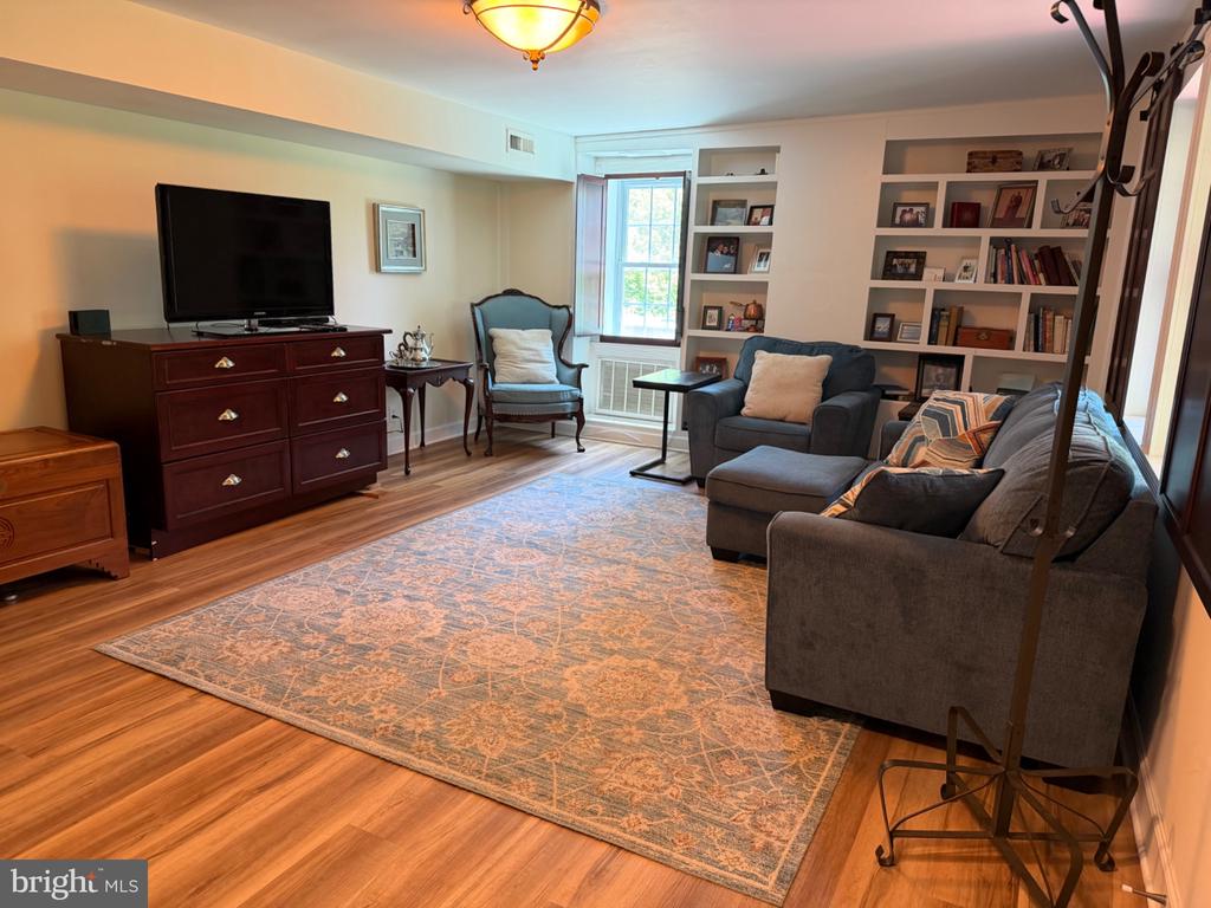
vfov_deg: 56.8
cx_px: 606
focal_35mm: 24
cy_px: 454
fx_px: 840
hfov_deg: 71.6
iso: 250
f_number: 1.78
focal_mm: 6.76
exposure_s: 1/60
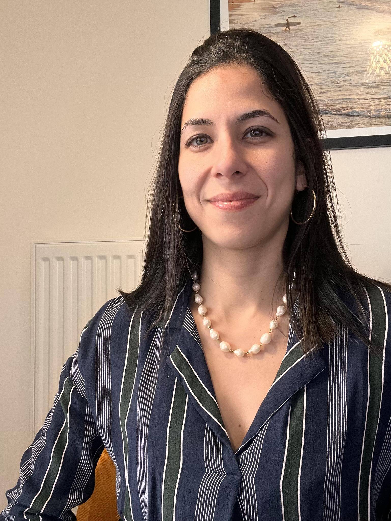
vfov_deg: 60.0
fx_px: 452
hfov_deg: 46.8
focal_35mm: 30
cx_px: 196
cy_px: 260
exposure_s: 1/60
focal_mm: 2.71
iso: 160
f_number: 2.2
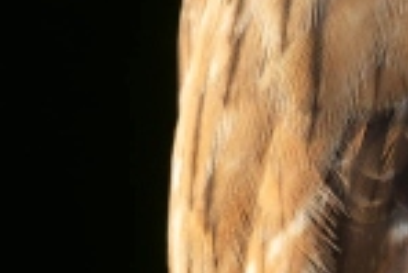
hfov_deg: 0.3
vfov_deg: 0.2
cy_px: -167
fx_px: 73352
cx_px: 130
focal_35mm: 6466
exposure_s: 1/800
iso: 1600
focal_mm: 1200
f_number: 8
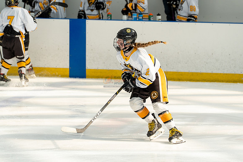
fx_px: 1519
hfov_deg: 9.1
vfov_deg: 6.1
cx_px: 122
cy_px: 81
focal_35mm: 225
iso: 800
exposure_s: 1/1600
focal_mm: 150
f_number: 3.5
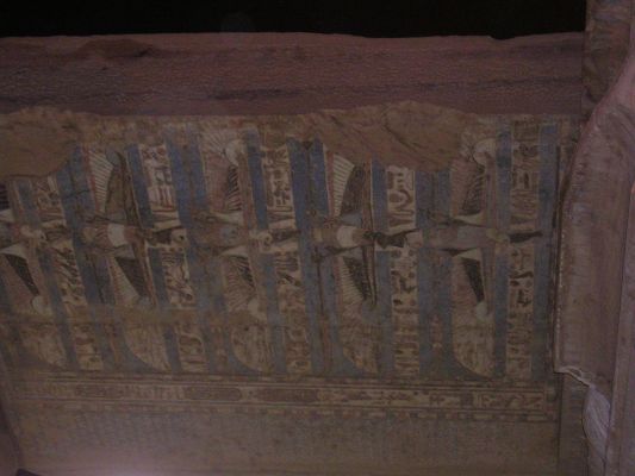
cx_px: 318
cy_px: 238
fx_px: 1321
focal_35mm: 72
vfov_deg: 20.4
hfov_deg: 27.0
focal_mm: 10.9
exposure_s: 1/60.1
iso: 200
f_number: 3.7
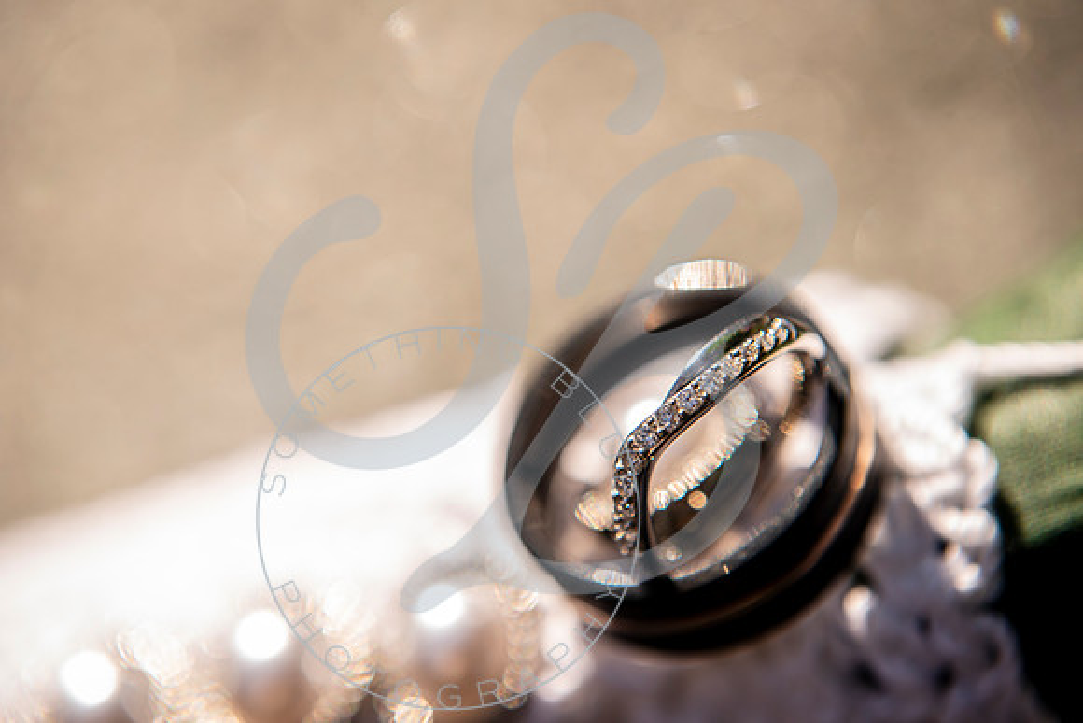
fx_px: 2106
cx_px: 542
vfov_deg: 19.5
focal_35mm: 70
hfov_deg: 28.8
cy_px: 362
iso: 100
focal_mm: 70
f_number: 6.3
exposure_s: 1/200
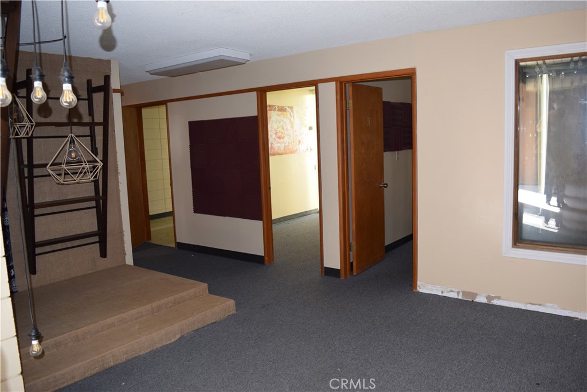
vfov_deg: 47.9
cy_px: 196
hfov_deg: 67.4
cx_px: 294
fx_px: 440
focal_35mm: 27
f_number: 4.5
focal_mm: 18
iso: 800
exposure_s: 1/80
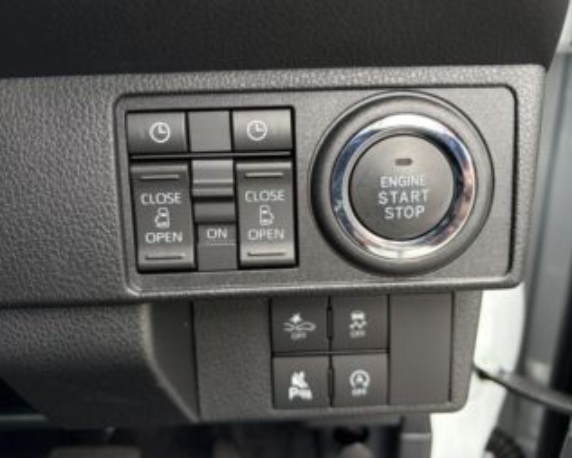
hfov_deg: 62.1
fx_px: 474
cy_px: 223
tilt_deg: -22.4
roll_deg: +2.6
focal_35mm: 28
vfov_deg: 51.6
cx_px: 301
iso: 125
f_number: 1.6
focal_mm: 5.96
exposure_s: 1/86
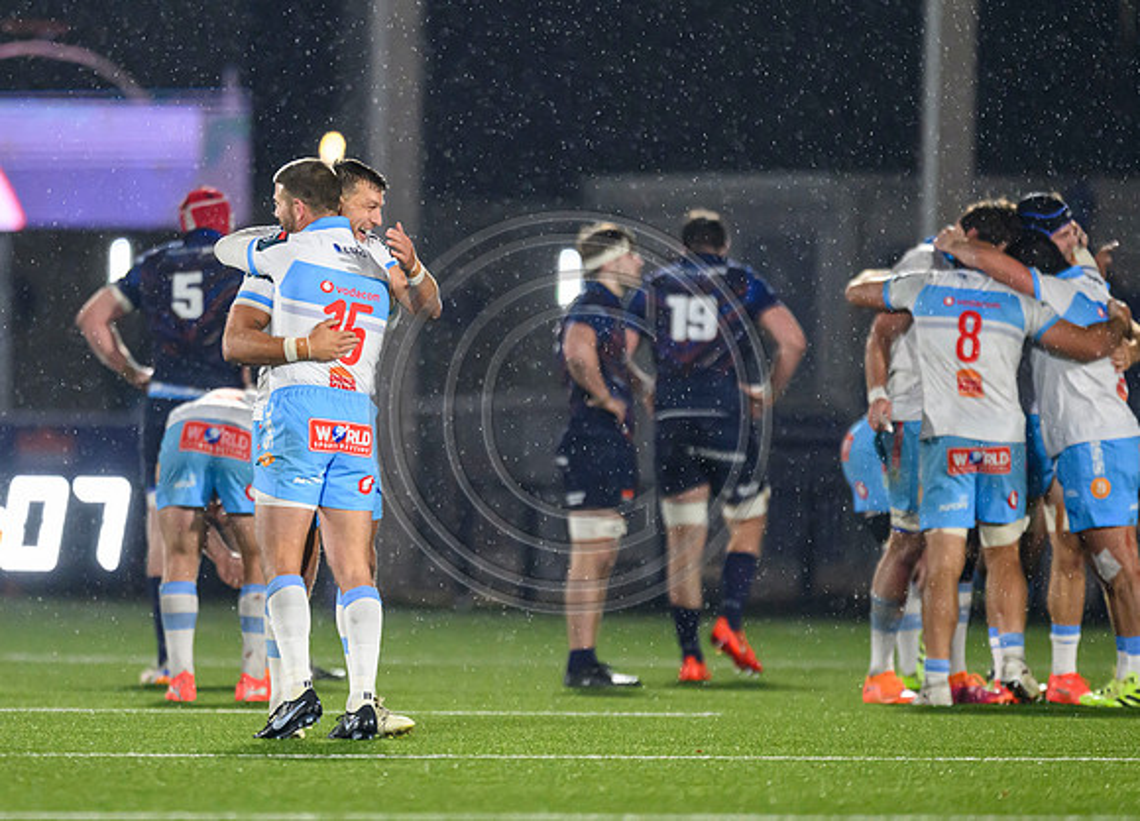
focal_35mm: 732
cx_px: 379
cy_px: 381
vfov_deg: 2.0
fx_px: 23783
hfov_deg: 2.7
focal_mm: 560
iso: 5000
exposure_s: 1/800
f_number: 4
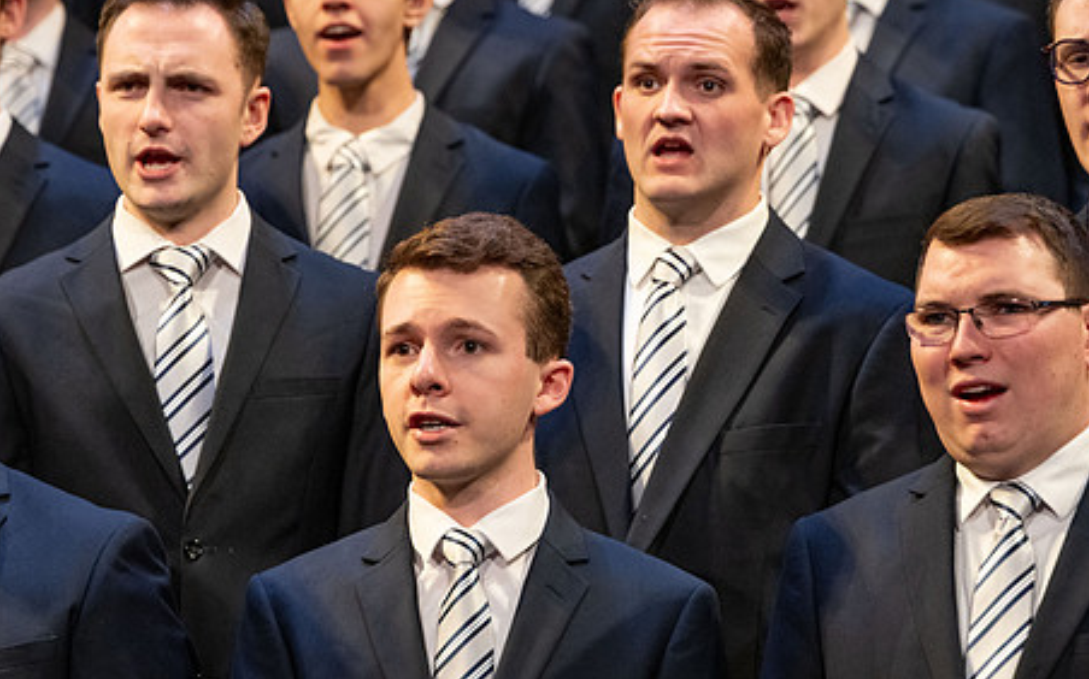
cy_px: 434
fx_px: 7564
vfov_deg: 5.1
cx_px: 494
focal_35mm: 255
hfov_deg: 8.2
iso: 2000
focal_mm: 180
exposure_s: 1/250
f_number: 5
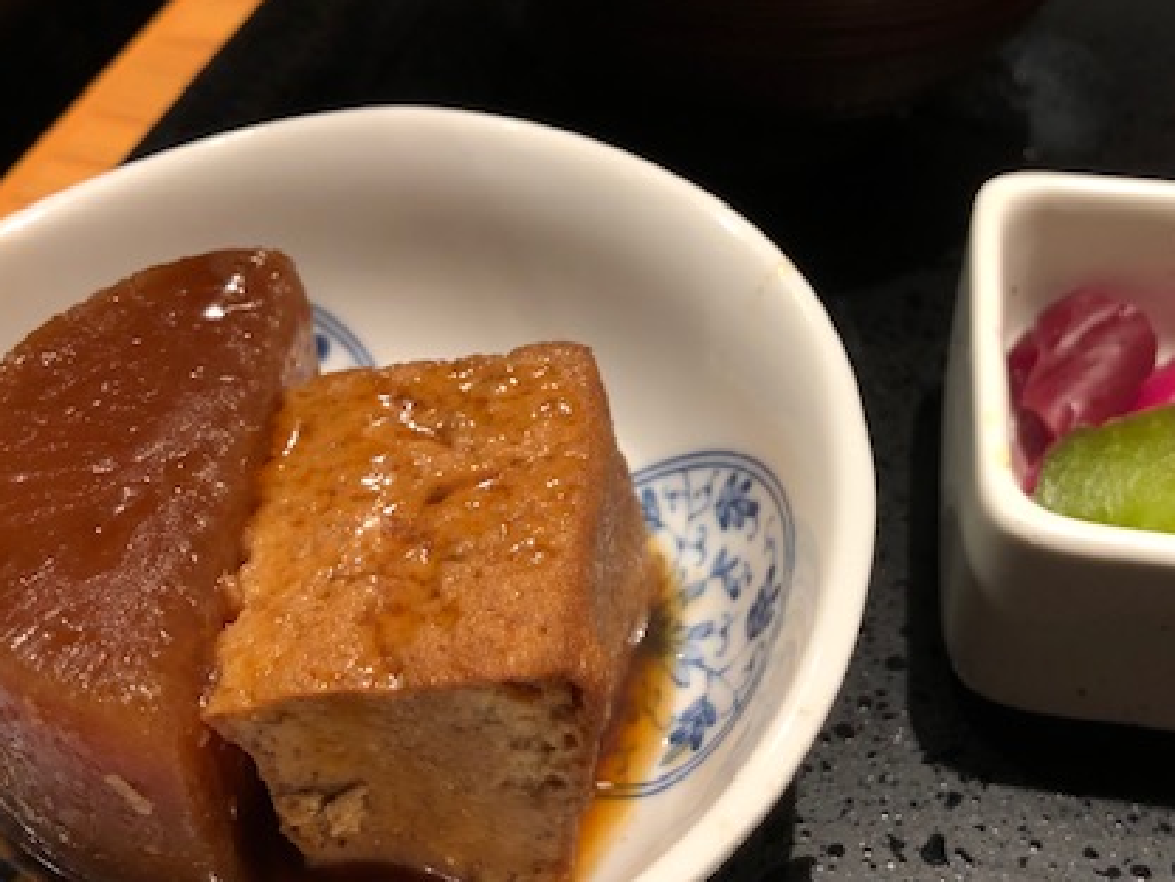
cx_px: 688
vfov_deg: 33.6
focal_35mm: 43
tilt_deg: -45.4
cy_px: 434
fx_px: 1460
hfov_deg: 43.7
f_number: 1.8
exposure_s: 1/17
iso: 40
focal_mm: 3.99
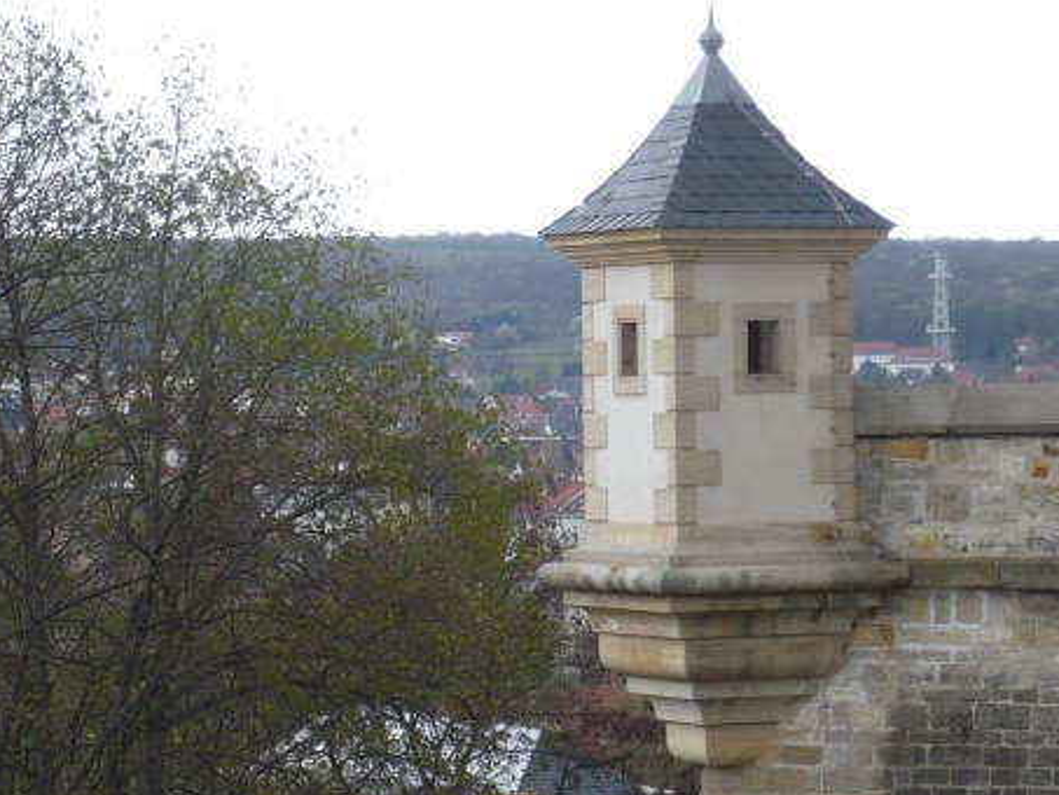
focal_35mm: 159
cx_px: 521
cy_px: 382
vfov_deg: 9.3
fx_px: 4866
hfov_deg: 12.4
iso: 100
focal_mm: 17.4
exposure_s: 1/125
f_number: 5
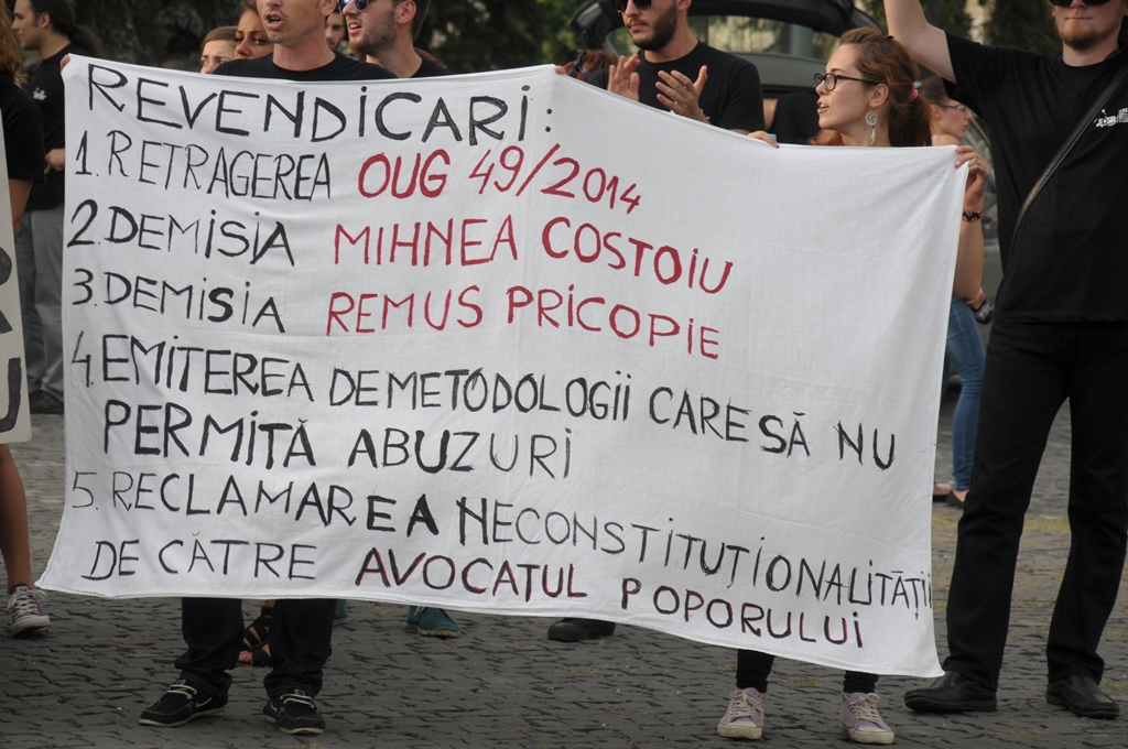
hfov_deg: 13.1
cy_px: 374
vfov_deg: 8.7
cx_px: 564
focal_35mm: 158
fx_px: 4929
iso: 200
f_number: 7.1
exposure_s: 1/200
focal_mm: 105
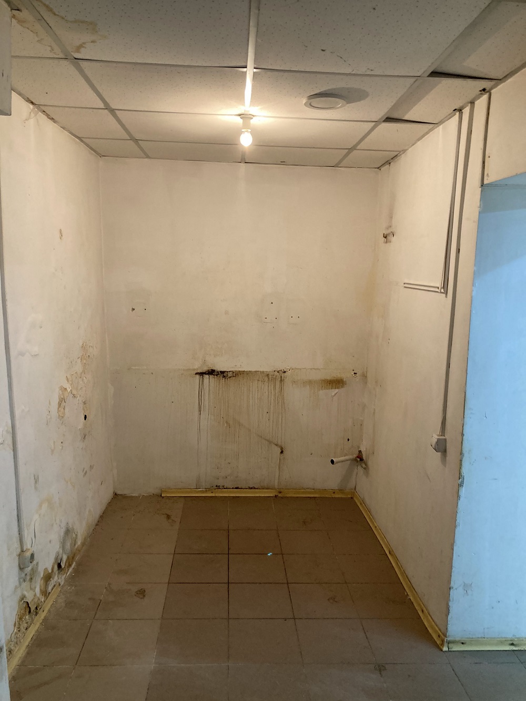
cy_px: 350
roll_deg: +0.4
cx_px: 263
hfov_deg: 49.8
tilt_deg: -3.1
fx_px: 567
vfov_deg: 63.4
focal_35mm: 28
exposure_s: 1/50
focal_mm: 3.99
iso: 125
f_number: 1.8
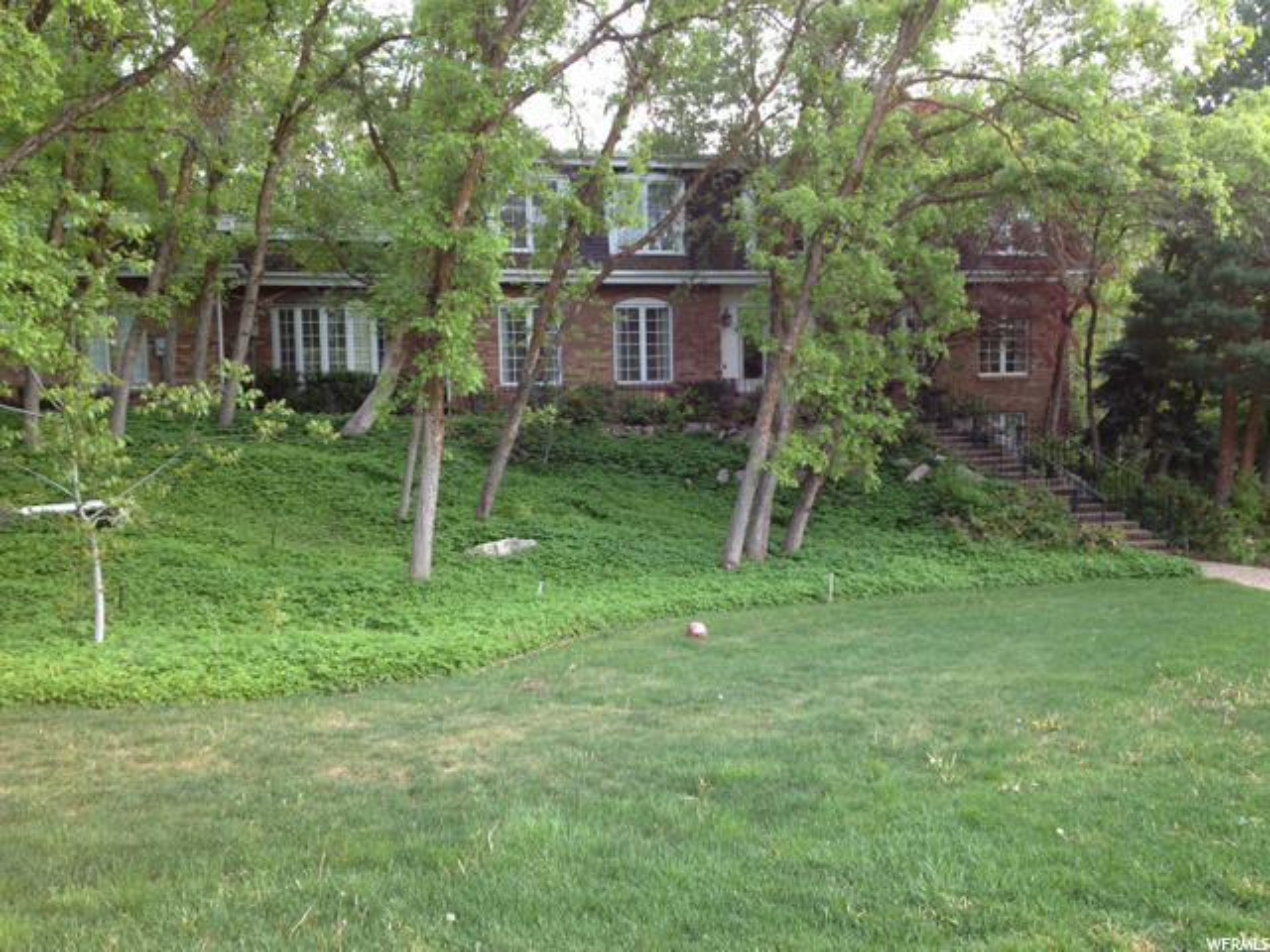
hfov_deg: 52.6
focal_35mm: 35
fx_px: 1284
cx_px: 635
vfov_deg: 40.7
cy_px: 476
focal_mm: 4.28
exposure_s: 1/120
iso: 64
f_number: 2.4
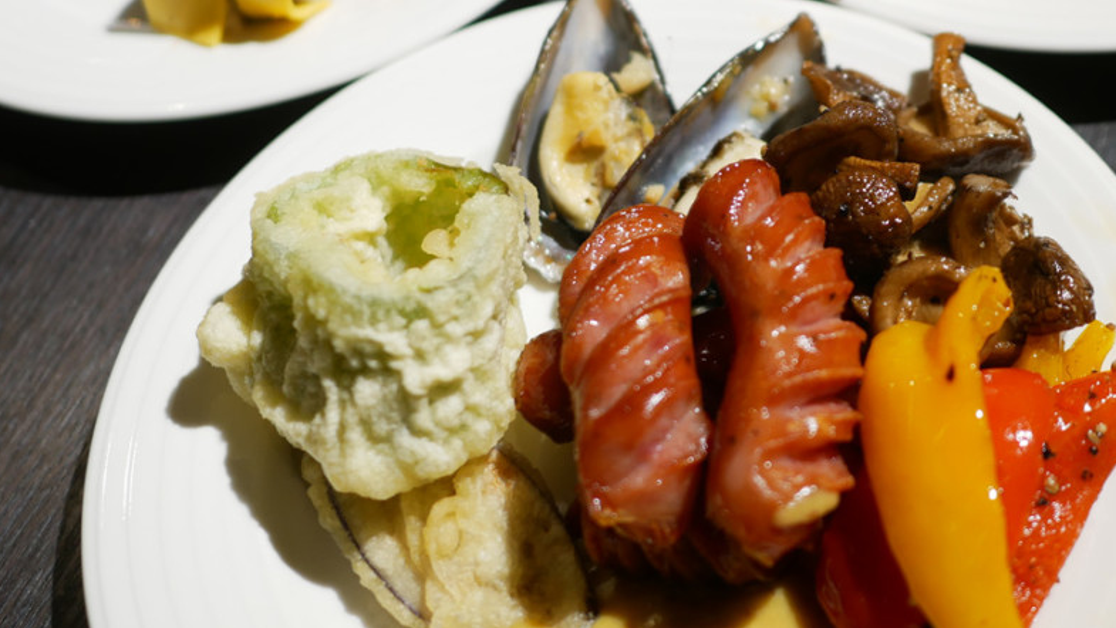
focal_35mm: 50
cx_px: 699
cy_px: 163
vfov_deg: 23.7
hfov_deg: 41.0
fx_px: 1480
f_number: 1.7
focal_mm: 15
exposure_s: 1/60
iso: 320
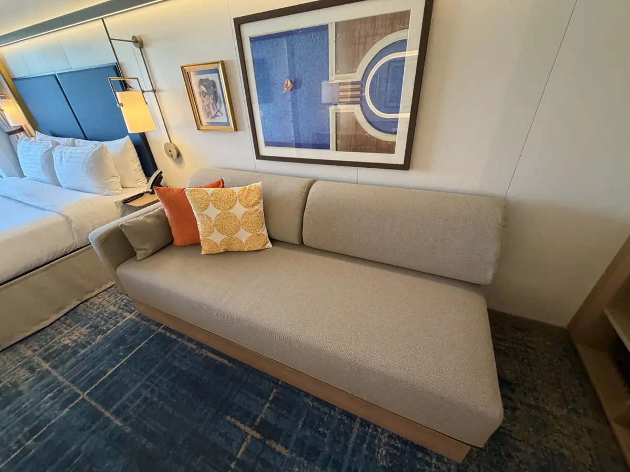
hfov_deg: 102.1
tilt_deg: -27.9
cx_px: 315
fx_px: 255
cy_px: 236
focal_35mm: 14
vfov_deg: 85.7
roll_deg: +2.7
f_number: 2.2
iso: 320
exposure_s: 1/77
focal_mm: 2.22
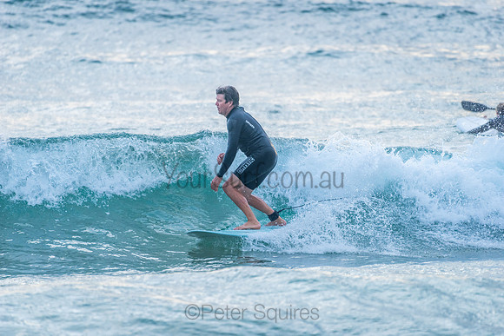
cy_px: 168
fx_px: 7001
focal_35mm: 500
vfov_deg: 2.8
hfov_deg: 4.1
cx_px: 252
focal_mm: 500
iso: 560
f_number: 5.6
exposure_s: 1/1250
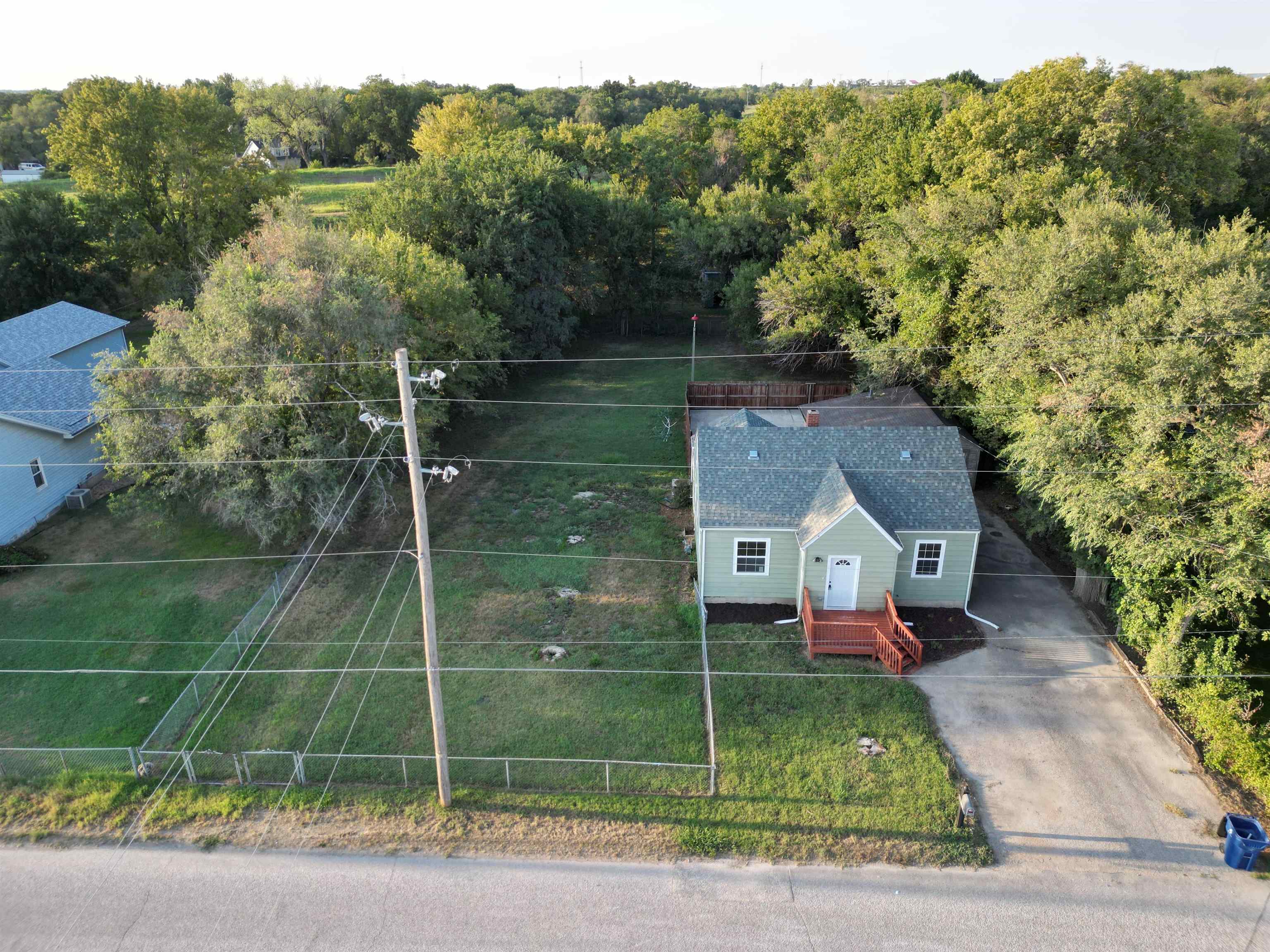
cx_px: 635
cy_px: 476
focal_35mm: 24
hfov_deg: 71.6
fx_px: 881
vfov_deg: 56.8
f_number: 1.7
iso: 120
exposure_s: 1/725
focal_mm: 6.72
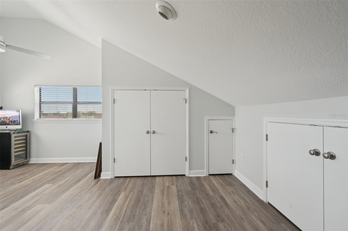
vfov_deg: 81.1
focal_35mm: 14
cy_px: 116
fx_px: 135
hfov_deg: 104.3
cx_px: 174
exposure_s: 1/100
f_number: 8
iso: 400
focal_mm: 14
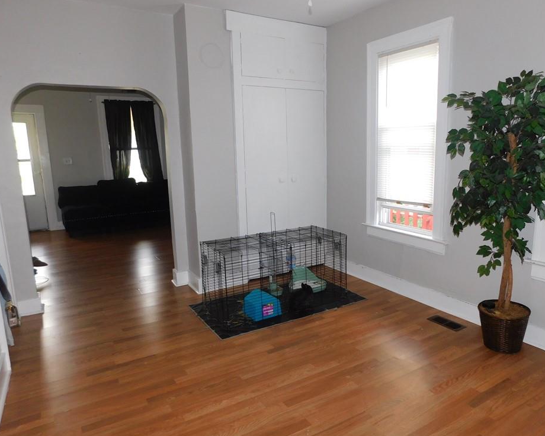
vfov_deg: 56.8
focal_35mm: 25
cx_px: 296
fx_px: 403
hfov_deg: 68.0
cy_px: 222
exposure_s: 1/30
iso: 200
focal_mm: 4
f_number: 3
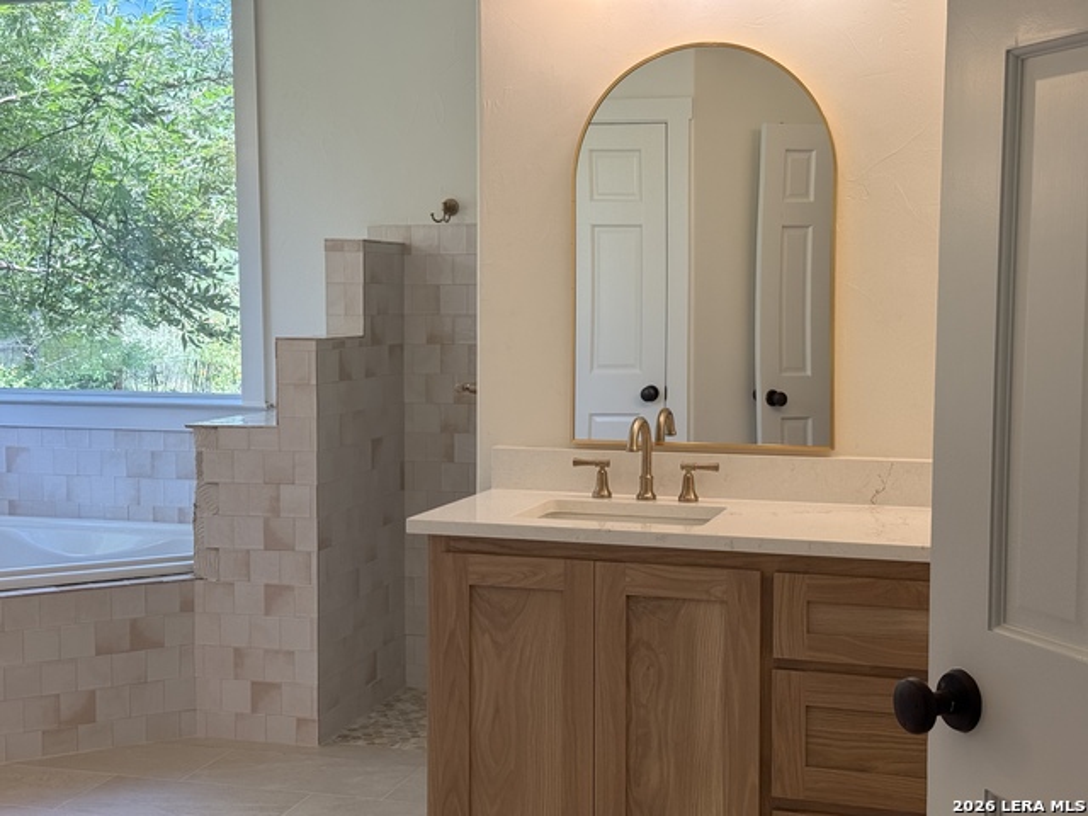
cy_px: 408
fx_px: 1509
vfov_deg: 30.3
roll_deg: +0.3
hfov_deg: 39.7
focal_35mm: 48
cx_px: 544
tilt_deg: -4.7
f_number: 1.78
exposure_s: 1/240
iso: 100
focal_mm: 6.76
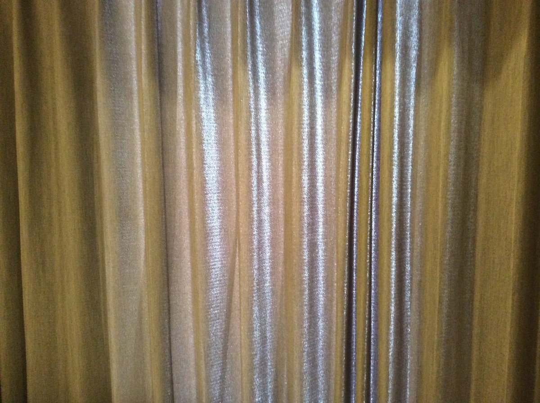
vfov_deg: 44.0
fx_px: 498
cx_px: 270
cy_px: 202
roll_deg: -1.0
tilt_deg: -5.9
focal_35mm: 32
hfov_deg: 56.9
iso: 320
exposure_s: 1/15
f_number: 2.4
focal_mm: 3.3
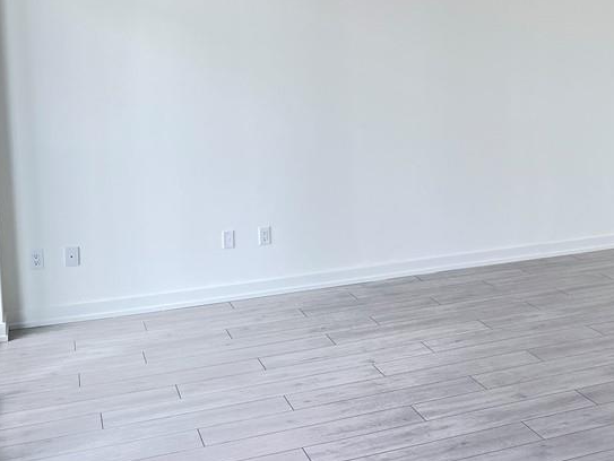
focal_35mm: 49
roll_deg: +1.6
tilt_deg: -4.7
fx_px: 870
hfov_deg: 38.1
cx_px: 448
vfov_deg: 29.3
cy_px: 122
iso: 32
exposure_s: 1/136
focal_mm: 5.7
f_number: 1.5
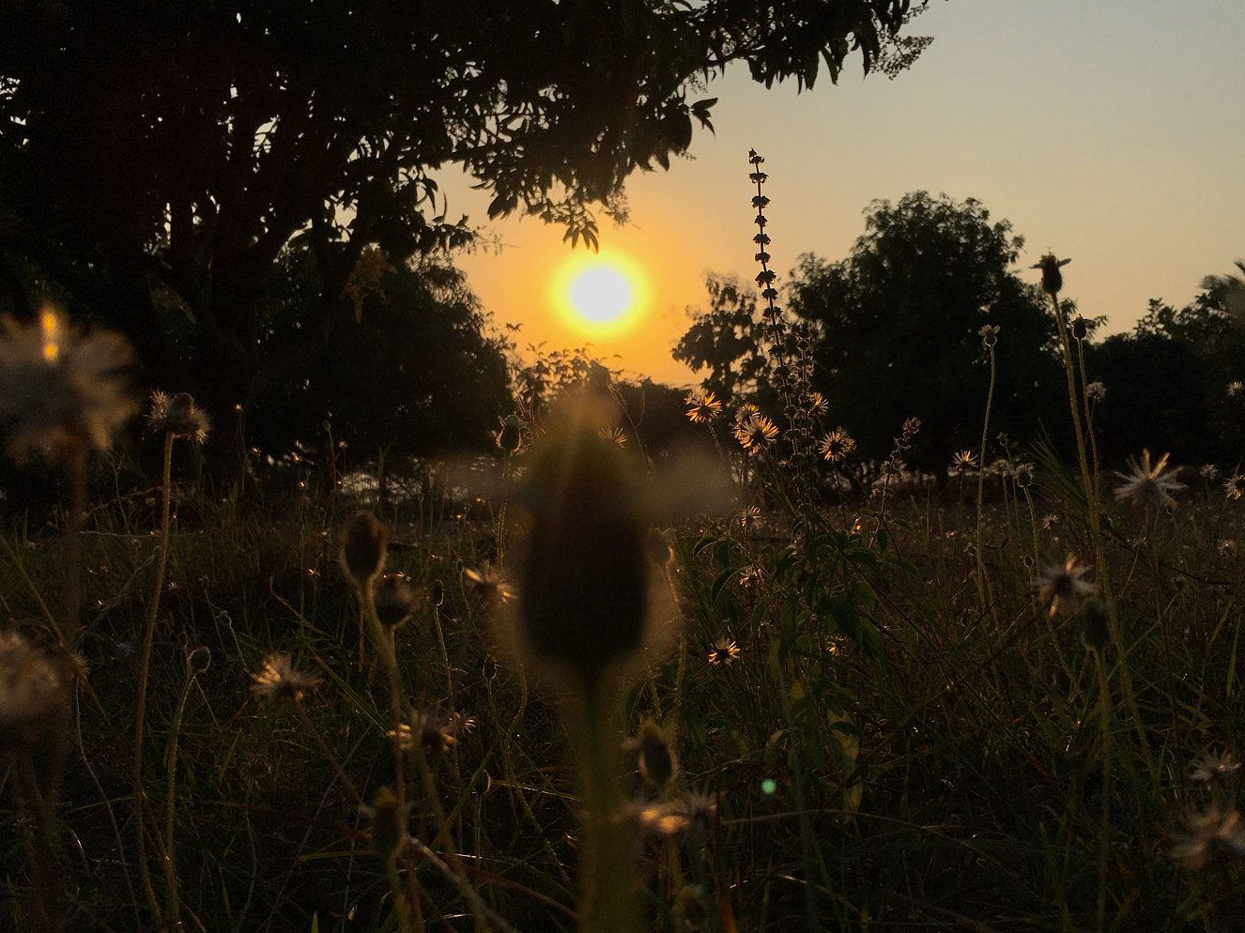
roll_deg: +2.8
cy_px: 543
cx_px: 682
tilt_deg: -1.4
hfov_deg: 52.6
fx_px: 1259
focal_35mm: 35
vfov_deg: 40.6
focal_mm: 4.15
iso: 25
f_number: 2.2
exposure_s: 1/5917
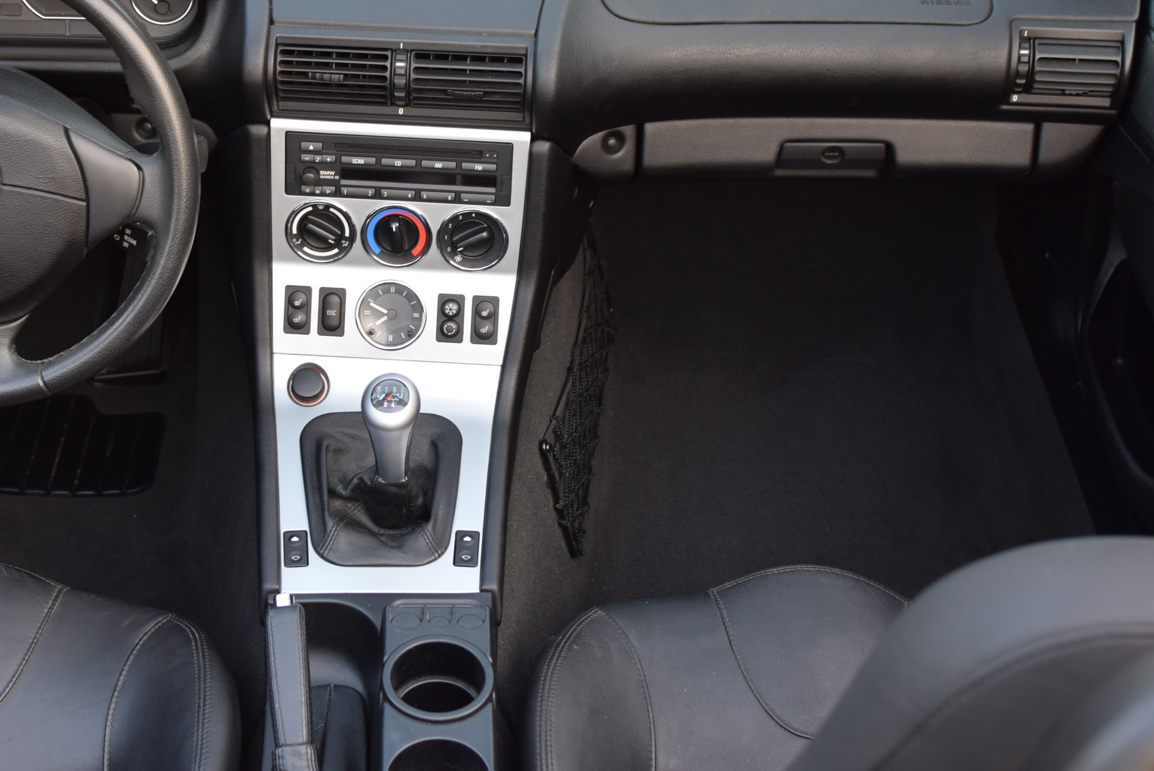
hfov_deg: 28.8
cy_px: 276
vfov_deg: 19.5
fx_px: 2235
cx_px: 398
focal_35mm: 70
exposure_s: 1/60
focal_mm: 35
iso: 400
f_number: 4
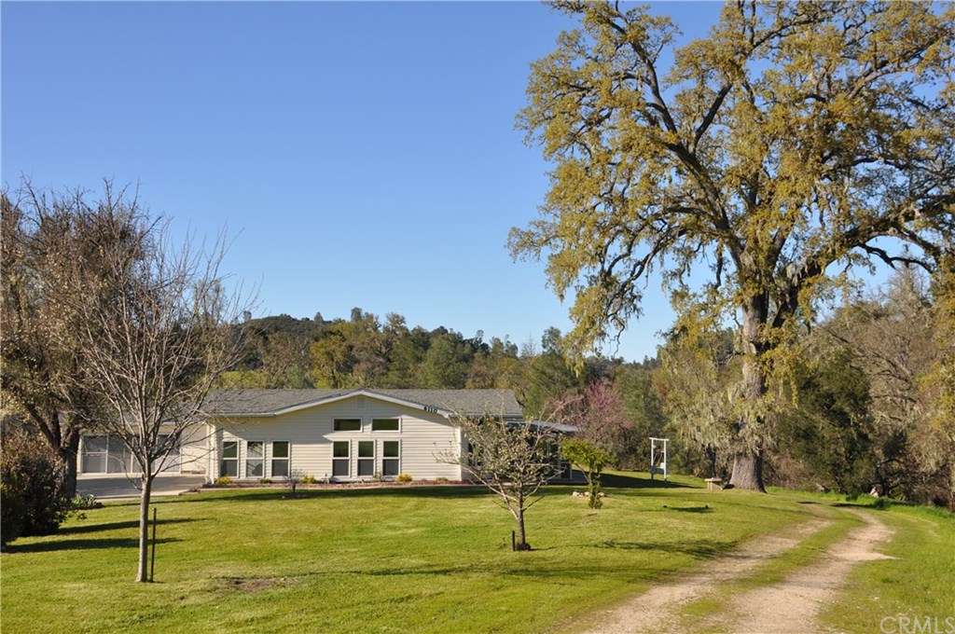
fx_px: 1113
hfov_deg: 46.5
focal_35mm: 42
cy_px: 317
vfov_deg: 31.8
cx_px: 478
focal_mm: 28
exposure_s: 1/320
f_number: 9
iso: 200
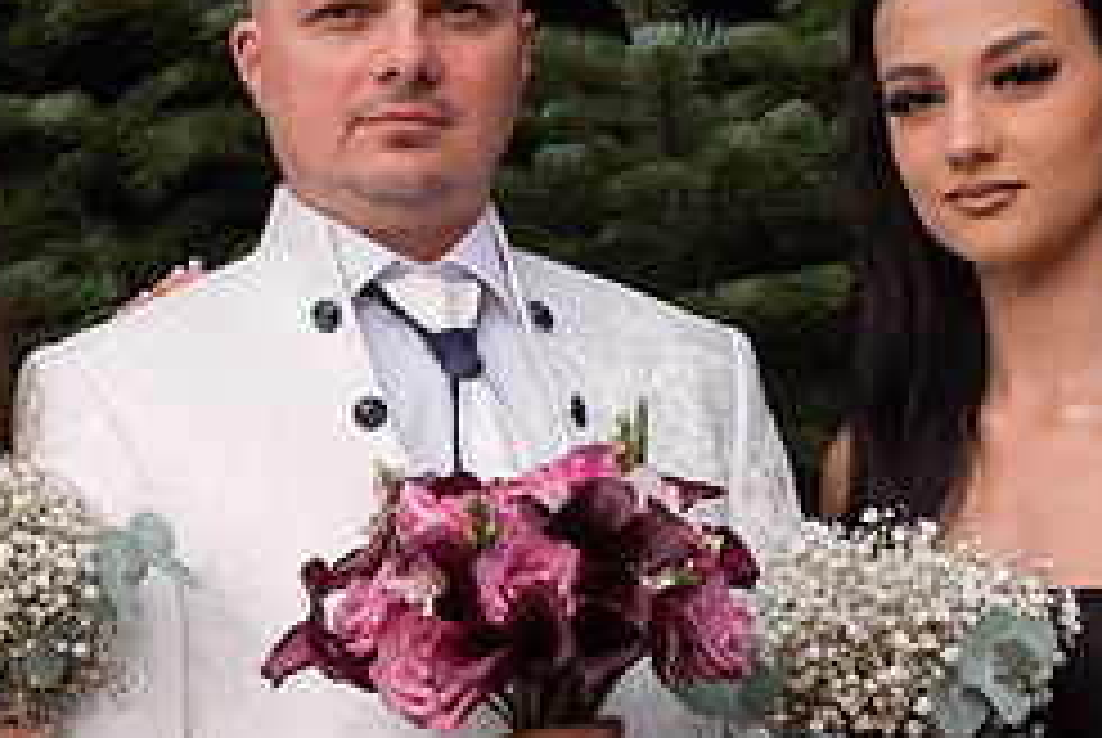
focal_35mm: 122
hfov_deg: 16.7
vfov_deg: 11.2
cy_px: 649
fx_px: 3739
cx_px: 369
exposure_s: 1/500
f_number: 4
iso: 320
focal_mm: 45
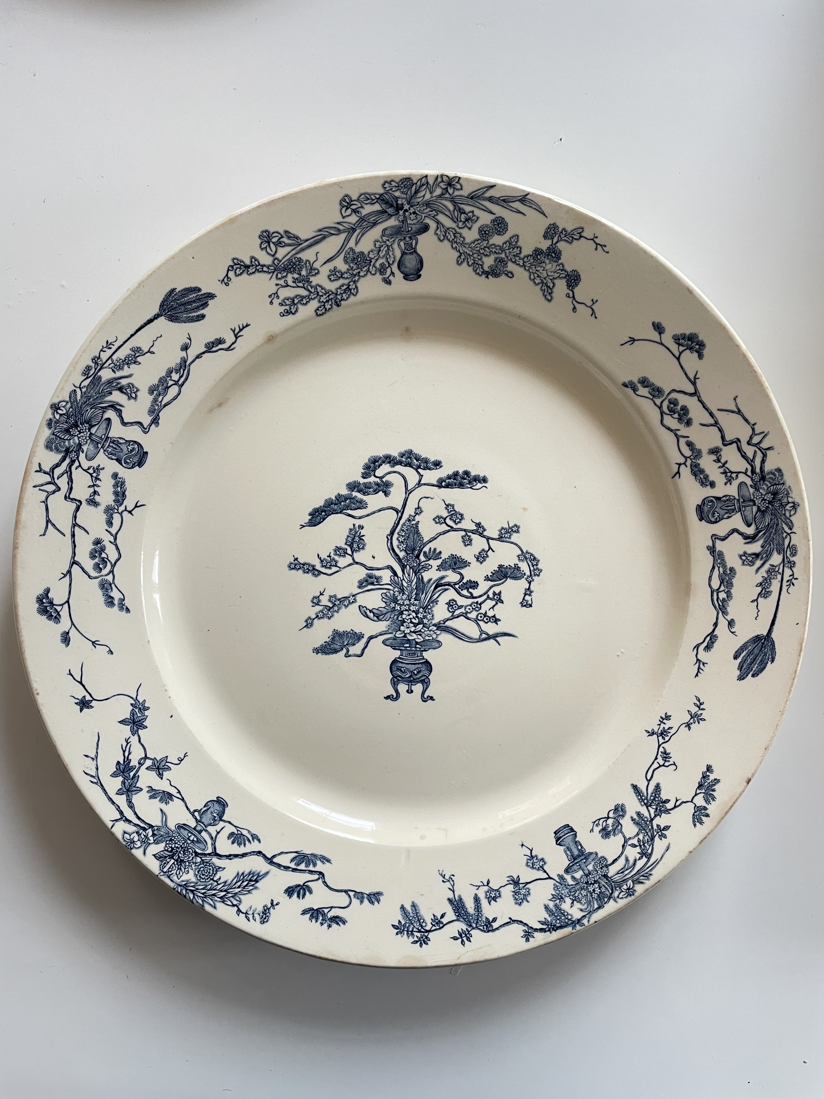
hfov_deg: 53.1
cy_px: 550
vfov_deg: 67.3
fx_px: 825
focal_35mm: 26
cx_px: 412
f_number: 1.6
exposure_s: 1/50
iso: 80
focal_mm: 4.2
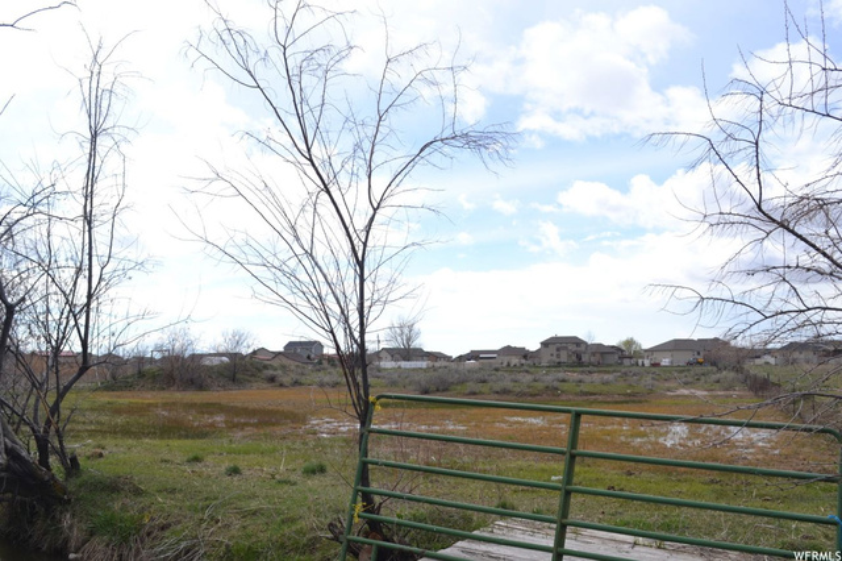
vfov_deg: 39.9
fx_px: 771
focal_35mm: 33
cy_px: 280
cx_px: 421
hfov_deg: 57.2
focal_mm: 22
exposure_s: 1/250
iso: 100
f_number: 8
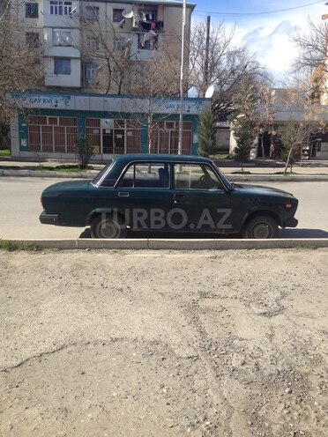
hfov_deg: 40.7
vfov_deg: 52.6
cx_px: 164
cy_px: 218
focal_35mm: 35
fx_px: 442
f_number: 2.4
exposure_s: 1/1126
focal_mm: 4.28
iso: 50
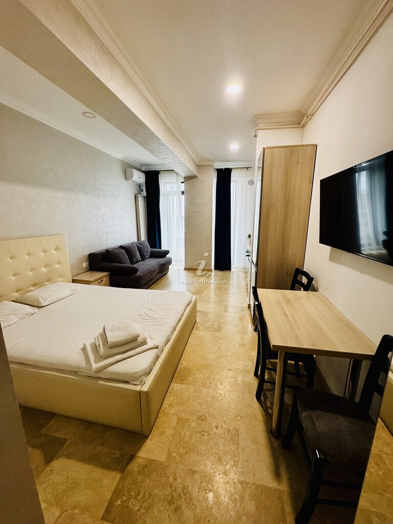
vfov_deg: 102.1
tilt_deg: -11.8
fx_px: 212
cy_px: 262
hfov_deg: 85.7
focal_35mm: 14
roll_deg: -0.1
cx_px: 196
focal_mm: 2.22
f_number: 2.2
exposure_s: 1/100
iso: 320
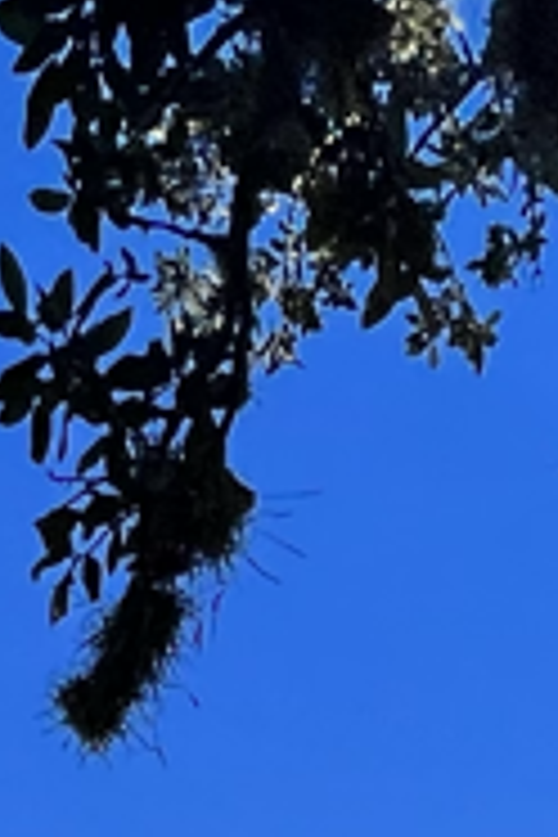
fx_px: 2162
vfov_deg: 14.7
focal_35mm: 93
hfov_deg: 14.6
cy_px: 1971
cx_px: 99
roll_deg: -0.8
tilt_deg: +6.0
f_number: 1.8
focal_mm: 1.57
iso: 32
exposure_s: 1/1597
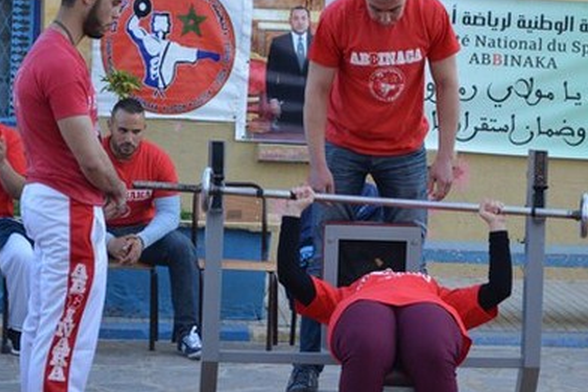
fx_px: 2201
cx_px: 398
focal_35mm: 135
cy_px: 211
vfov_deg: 10.2
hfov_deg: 15.2
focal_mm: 55
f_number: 5.6
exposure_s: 1/125
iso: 250
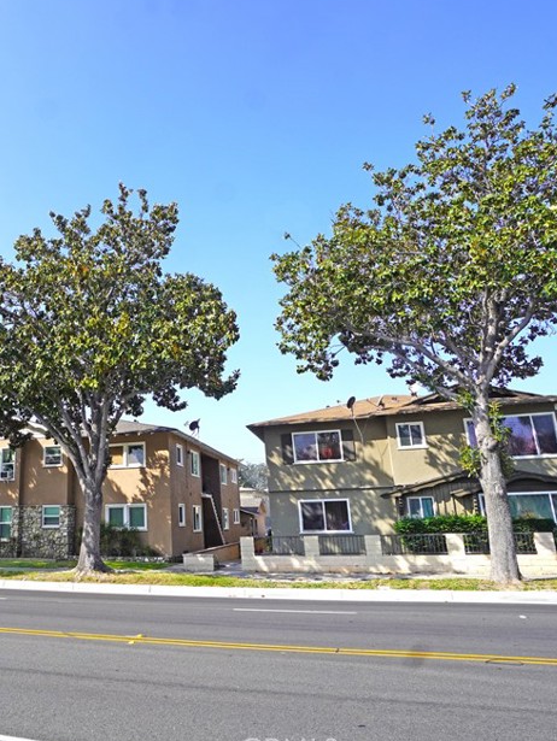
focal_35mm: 24
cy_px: 355
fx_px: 514
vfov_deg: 71.5
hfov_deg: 54.1
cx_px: 135
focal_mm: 10
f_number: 9
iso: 100
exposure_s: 1/125
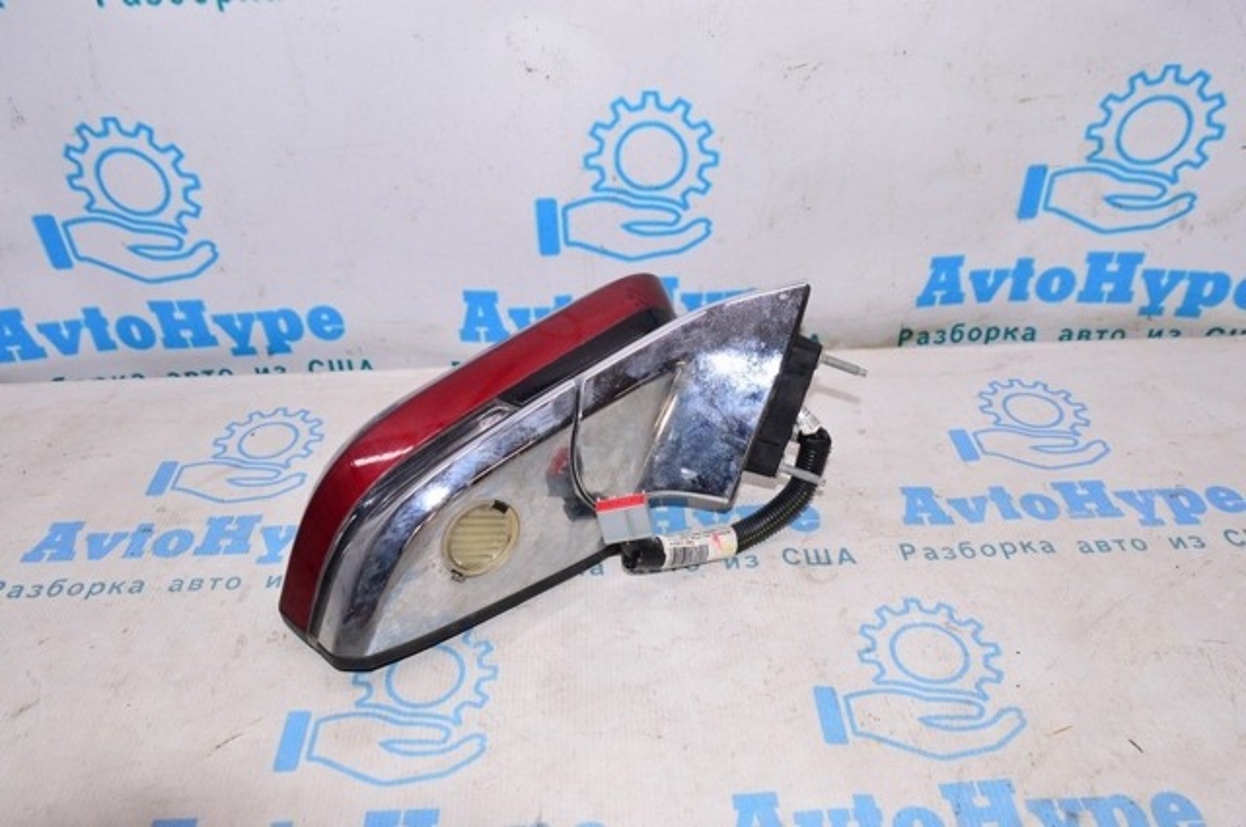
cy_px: 414
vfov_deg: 47.8
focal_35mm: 27
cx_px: 623
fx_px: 933
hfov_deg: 67.4
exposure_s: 1/200
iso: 1600
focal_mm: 18
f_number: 8
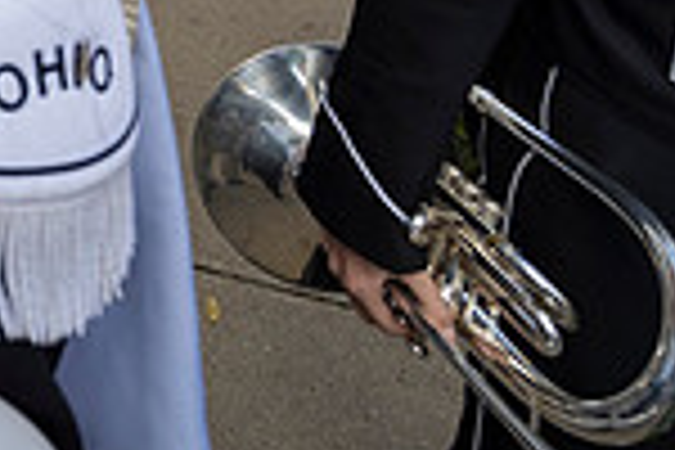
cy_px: -398
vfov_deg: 18.5
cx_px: -392
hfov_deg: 25.3
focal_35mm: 54
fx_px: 1012
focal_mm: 14
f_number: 4.5
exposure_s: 1/500
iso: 320
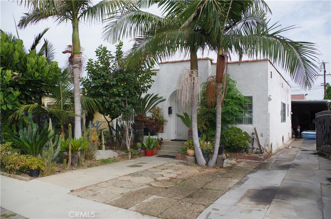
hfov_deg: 67.4
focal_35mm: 27
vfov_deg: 47.8
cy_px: 110
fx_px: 248
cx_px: 166
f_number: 7.1
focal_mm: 18
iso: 200
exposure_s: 1/320
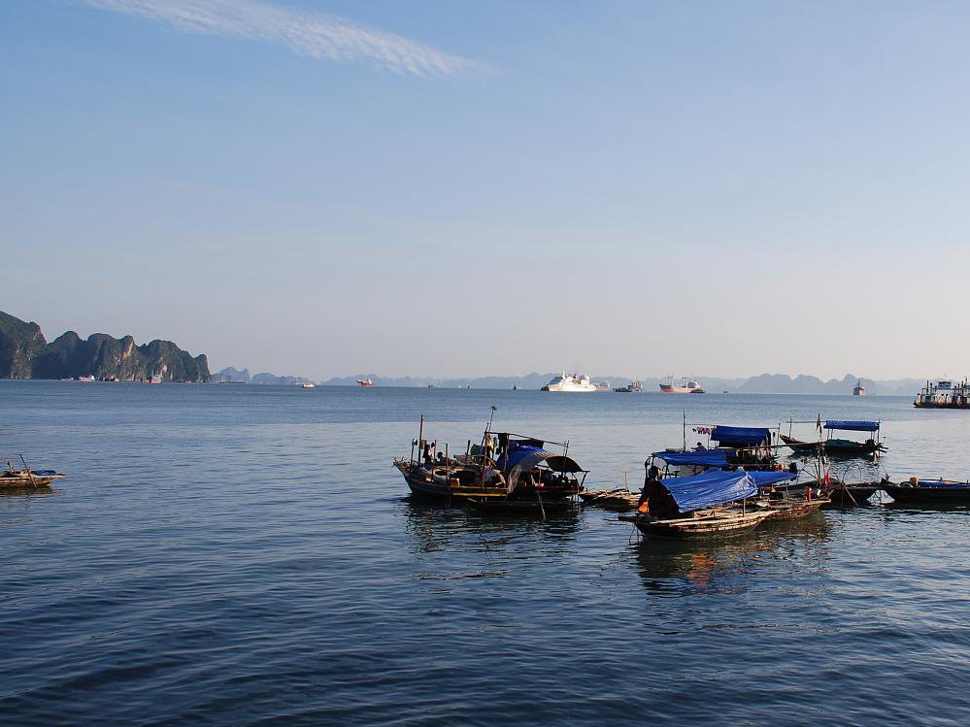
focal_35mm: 37
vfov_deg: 38.6
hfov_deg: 49.7
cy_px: 392
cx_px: 599
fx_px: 1037
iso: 100
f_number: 7.1
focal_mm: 20
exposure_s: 1/200
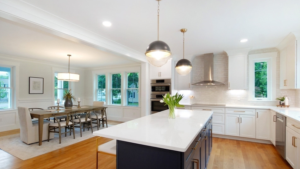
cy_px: 97
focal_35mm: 17
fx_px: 135
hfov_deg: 95.9
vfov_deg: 63.6
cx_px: 151
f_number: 5
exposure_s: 1/60
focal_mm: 10
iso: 500
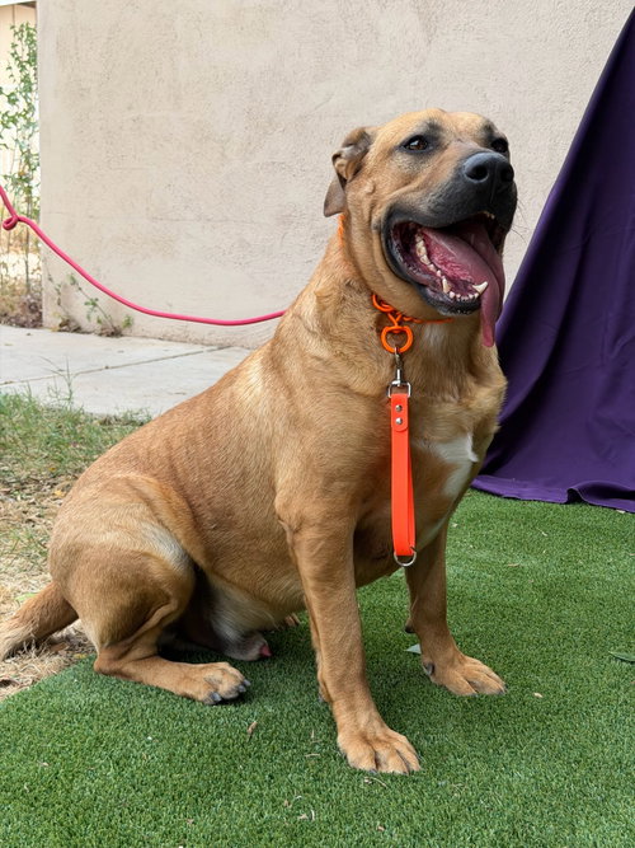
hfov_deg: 30.3
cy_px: 424
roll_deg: -2.1
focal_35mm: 48
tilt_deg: -11.3
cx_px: 318
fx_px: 1174
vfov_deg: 39.7
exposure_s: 1/928
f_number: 1.78
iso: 64
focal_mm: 6.76
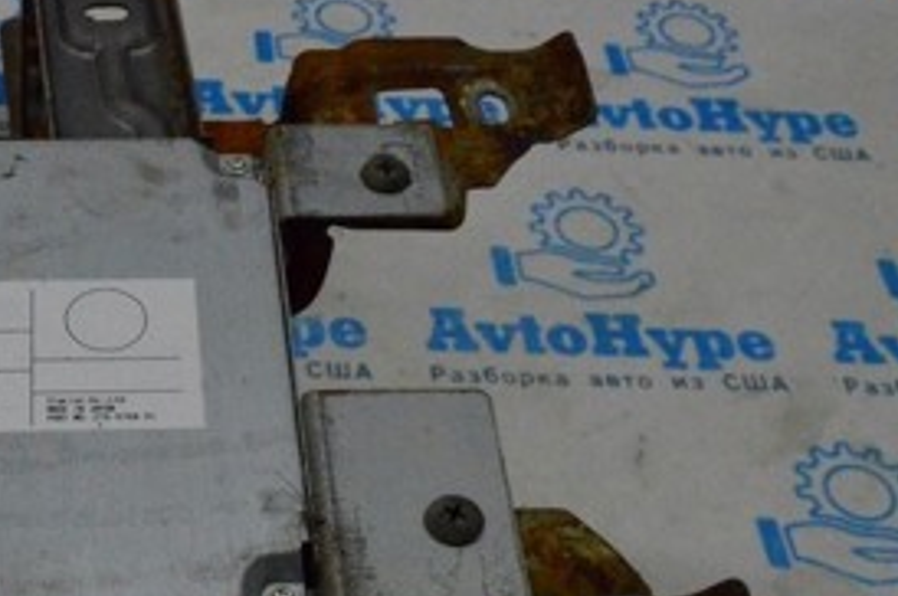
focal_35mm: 70
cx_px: 10
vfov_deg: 19.4
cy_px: 385
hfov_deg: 27.3
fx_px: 1744
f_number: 11
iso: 6400
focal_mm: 20
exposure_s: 1/500
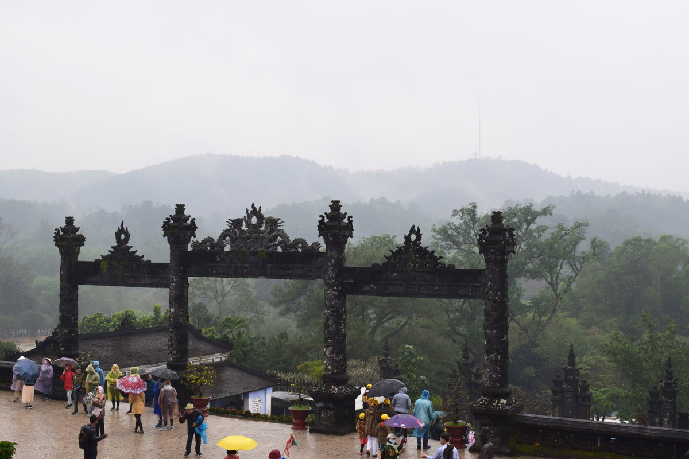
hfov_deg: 41.1
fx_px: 919
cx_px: 344
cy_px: 230
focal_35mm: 48
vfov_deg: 28.1
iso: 400
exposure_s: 1/100
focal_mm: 32
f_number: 9
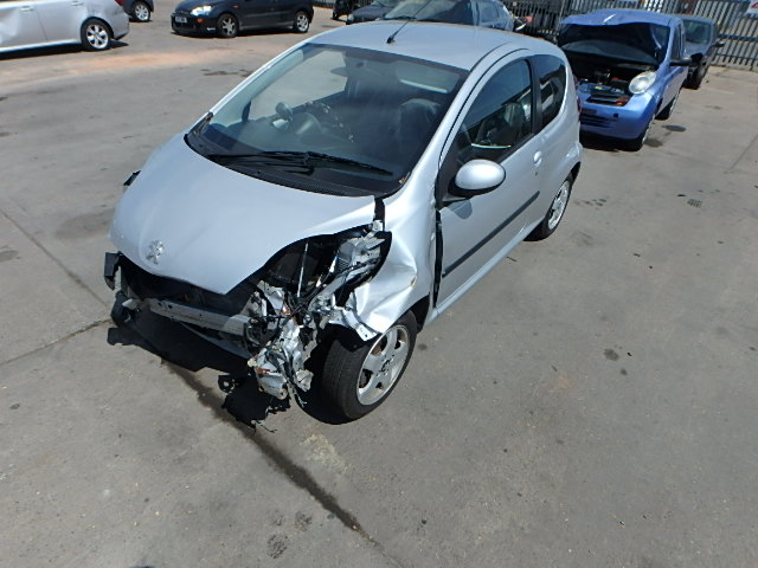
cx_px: 379
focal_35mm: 21
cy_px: 284
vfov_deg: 63.4
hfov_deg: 79.0
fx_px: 460
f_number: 6
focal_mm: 3.7
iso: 125
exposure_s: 1/640
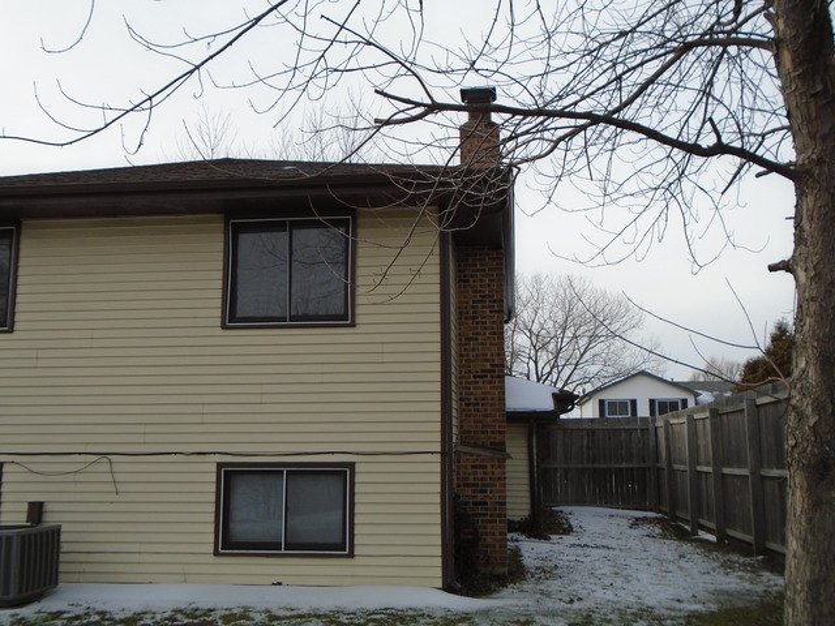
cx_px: 418
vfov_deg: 39.7
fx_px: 868
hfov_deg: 51.4
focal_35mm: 36
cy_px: 313
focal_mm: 6.4
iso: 100
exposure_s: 1/640
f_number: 3.8
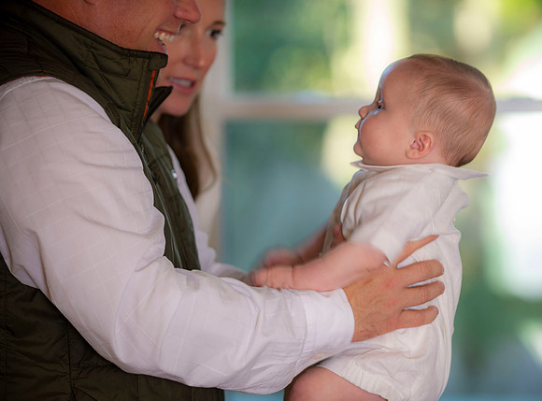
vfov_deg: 9.7
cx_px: 314
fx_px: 2353
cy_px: 209
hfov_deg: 13.1
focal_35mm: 151
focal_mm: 135
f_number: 2.8
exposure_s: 1/100
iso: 400
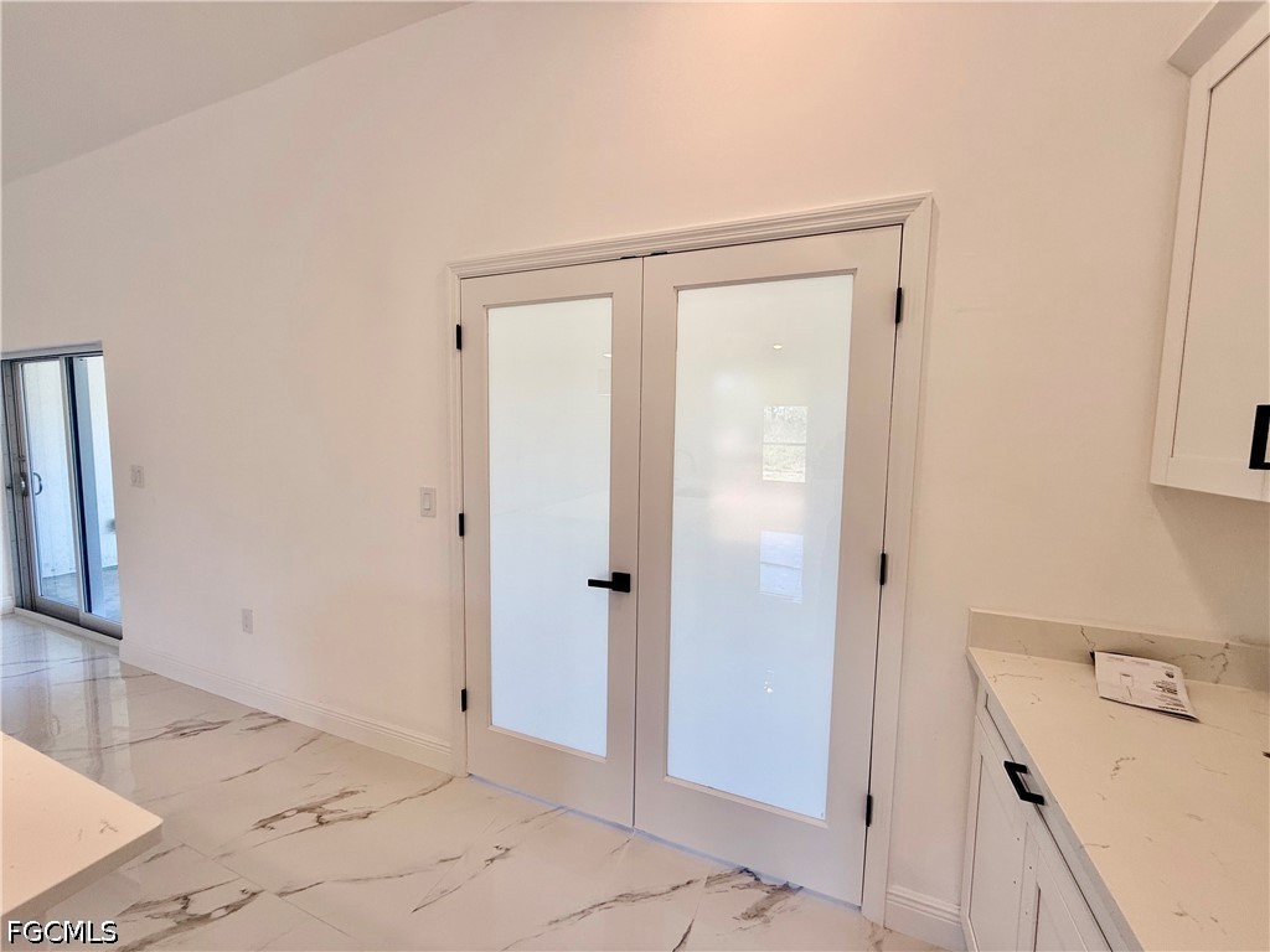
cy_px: 476
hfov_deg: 102.1
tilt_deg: -5.1
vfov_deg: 85.7
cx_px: 635
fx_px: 514
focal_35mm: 14
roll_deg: -1.7
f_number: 2.2
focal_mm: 2.22
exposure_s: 1/120
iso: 64
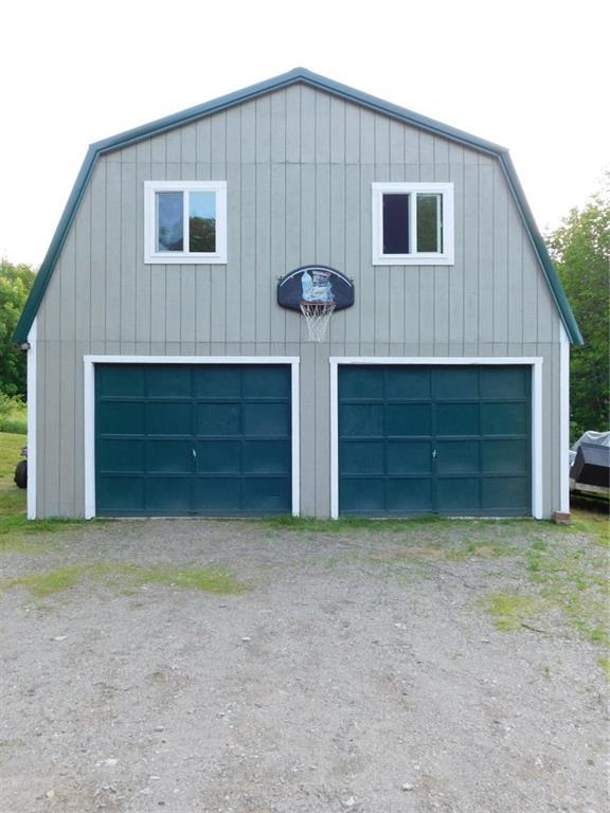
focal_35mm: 30
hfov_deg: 46.8
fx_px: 705
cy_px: 406
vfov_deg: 60.0
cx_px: 305
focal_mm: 5.3
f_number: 3.2
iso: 125
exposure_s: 1/80
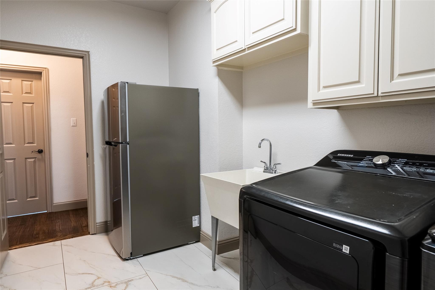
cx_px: 218
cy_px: 145
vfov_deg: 59.5
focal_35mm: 21
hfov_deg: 81.2
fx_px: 254
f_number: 5
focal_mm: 14
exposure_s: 1/640
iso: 800
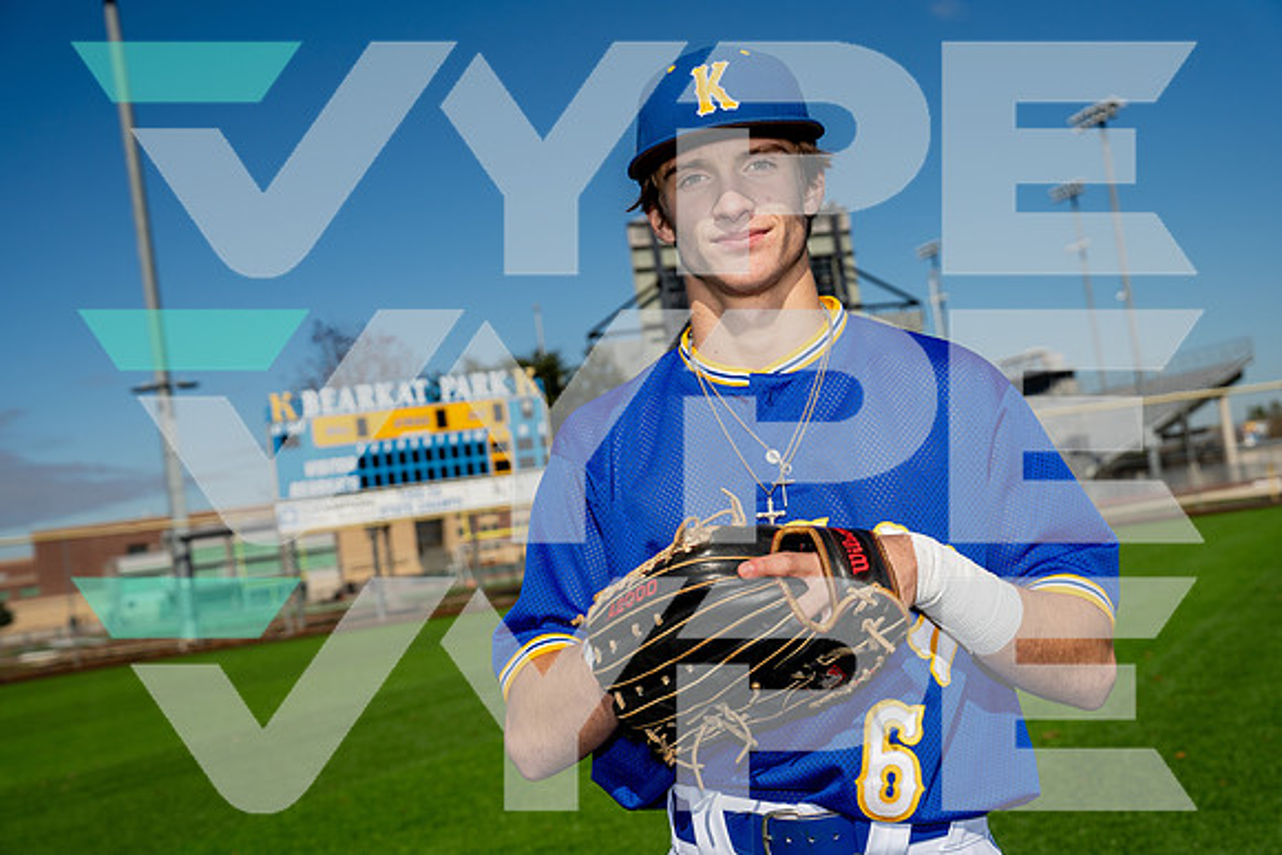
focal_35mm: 49
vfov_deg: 27.5
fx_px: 1745
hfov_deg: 40.3
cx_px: 641
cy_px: 428
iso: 100
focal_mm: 49
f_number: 5.6
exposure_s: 1/2000
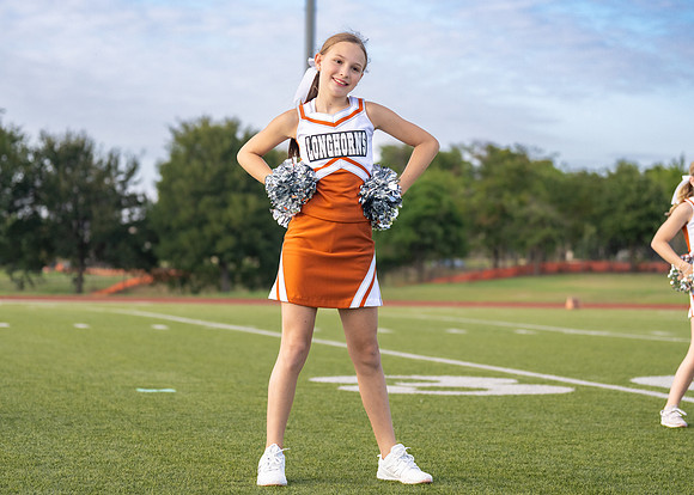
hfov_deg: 21.0
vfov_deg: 15.1
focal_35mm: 95
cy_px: 256
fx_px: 1870
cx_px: 320
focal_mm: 70
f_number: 2.8
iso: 400
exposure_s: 1/3200
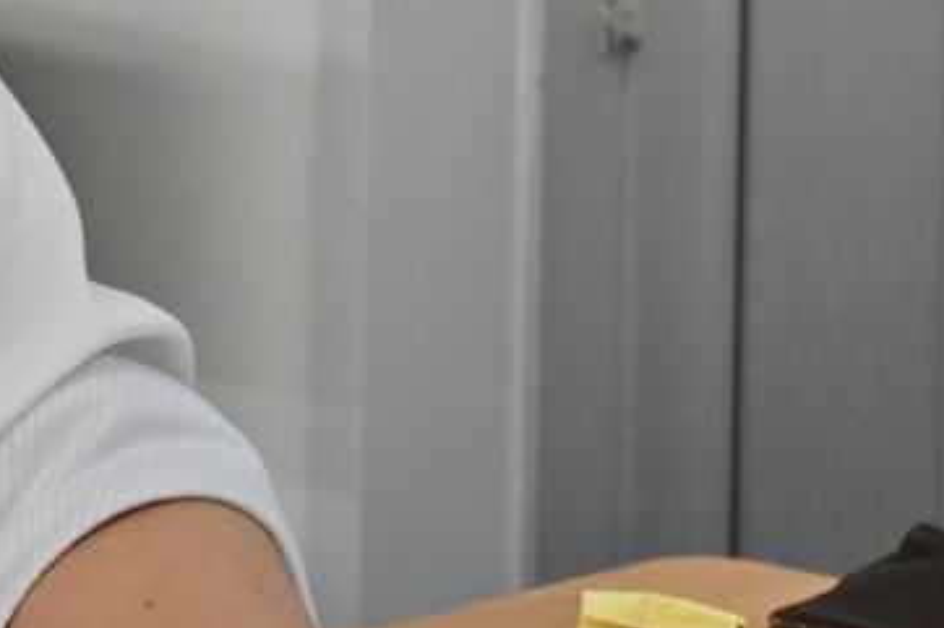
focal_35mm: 170
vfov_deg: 7.8
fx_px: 4450
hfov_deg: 11.6
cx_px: -425
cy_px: -511
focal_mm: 30.5
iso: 400
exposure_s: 1/100
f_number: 4.8
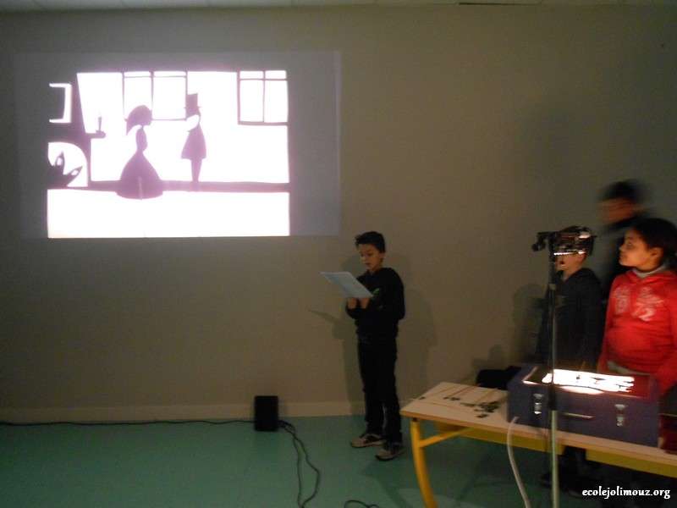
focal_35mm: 29
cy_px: 254
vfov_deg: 48.2
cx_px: 338
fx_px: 567
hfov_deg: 61.7
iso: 400
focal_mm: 5.3
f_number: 3.4
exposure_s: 1/6
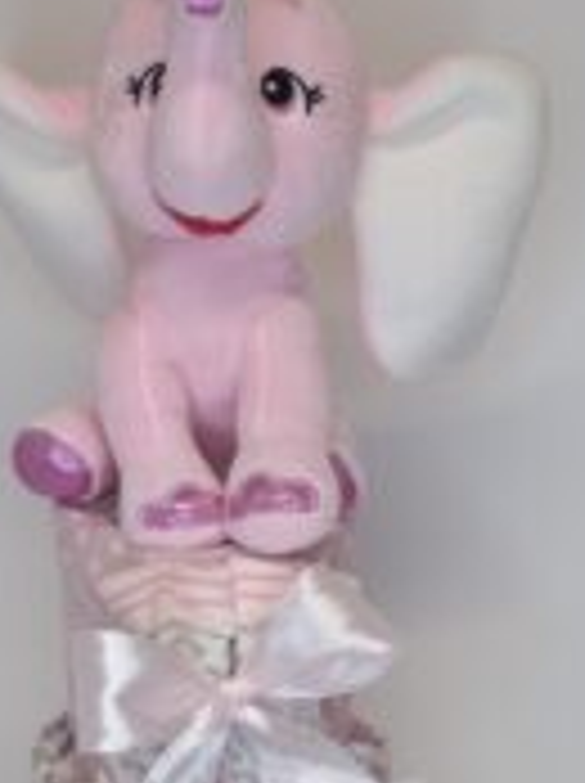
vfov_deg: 33.2
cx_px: 274
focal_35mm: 53
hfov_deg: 27.5
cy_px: 783
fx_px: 1197
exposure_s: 1/50
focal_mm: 5.54
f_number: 1.8
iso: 50
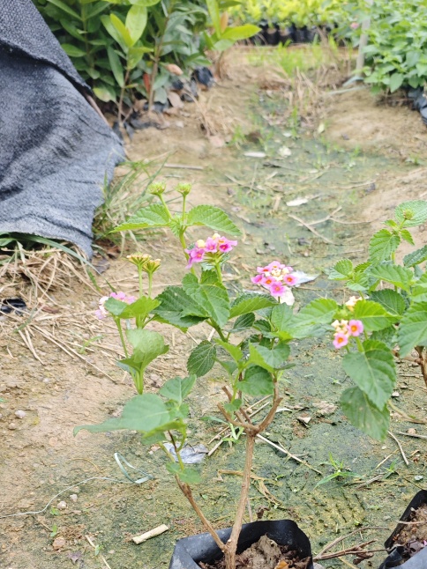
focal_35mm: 38
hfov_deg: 36.7
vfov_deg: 46.2
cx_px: 325
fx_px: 625
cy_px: 463
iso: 64
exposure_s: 1/100
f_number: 1.6
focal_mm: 6.55
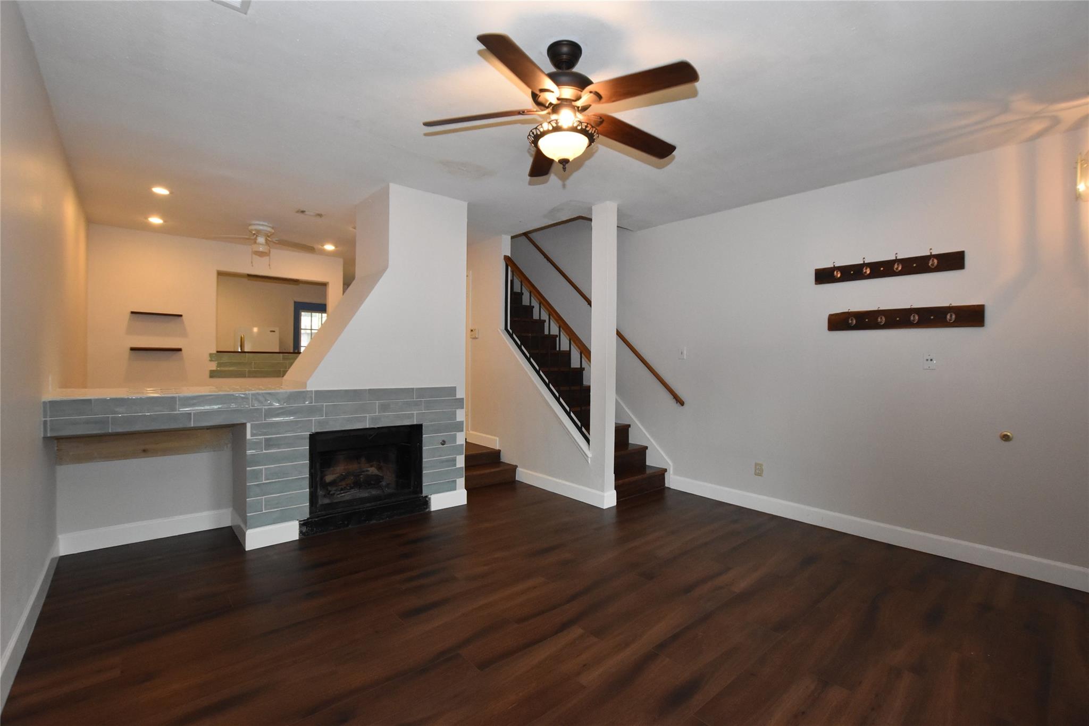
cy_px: 363
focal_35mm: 15
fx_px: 454
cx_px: 544
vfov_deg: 77.3
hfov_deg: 100.4
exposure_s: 1/200
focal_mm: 10
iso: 2500
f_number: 5.6
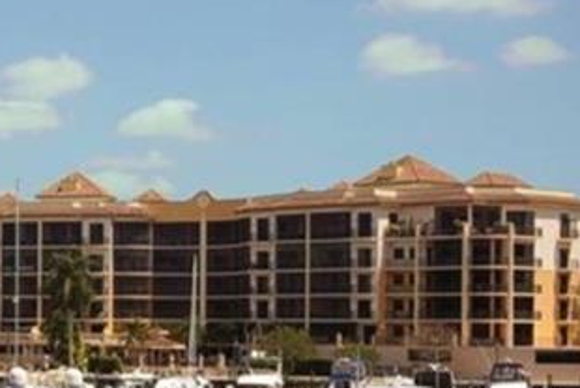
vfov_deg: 13.7
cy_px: 381
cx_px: -167
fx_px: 1596
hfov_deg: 19.1
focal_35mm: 99
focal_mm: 20
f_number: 8
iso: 100
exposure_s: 1/500
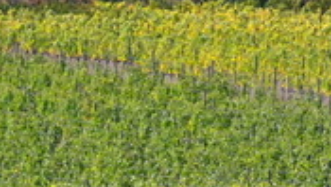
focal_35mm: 402
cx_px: 390
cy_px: 82
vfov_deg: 3.0
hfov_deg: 5.3
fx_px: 3533
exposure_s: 1/1250
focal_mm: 70
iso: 250
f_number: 5.6
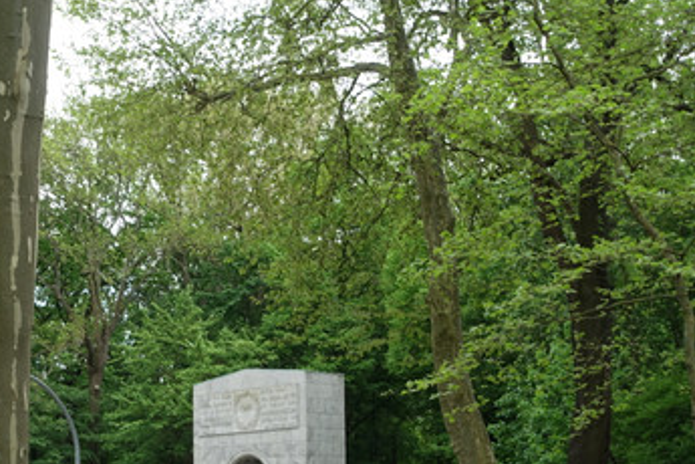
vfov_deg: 17.7
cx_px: 83
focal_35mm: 76
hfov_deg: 25.9
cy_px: 396
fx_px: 1467
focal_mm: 14.9
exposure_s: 1/125
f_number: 4
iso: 125
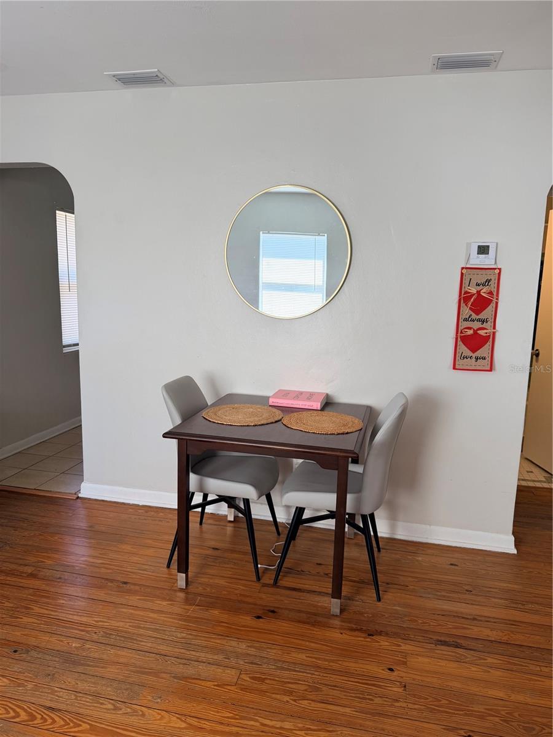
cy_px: 368
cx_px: 276
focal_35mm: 24
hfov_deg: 56.8
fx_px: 511
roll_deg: -0.2
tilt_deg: -11.2
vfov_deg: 71.6
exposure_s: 1/192
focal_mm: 6.76
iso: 100
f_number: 1.78
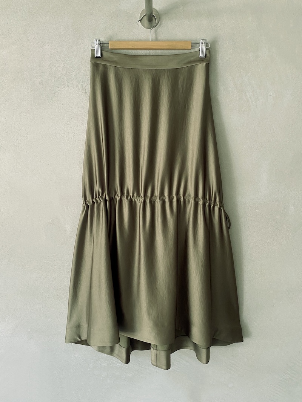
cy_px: 201
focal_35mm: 26
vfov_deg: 67.3
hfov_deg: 53.1
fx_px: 303
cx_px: 151
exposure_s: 1/78
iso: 125
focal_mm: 4.25
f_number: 1.8
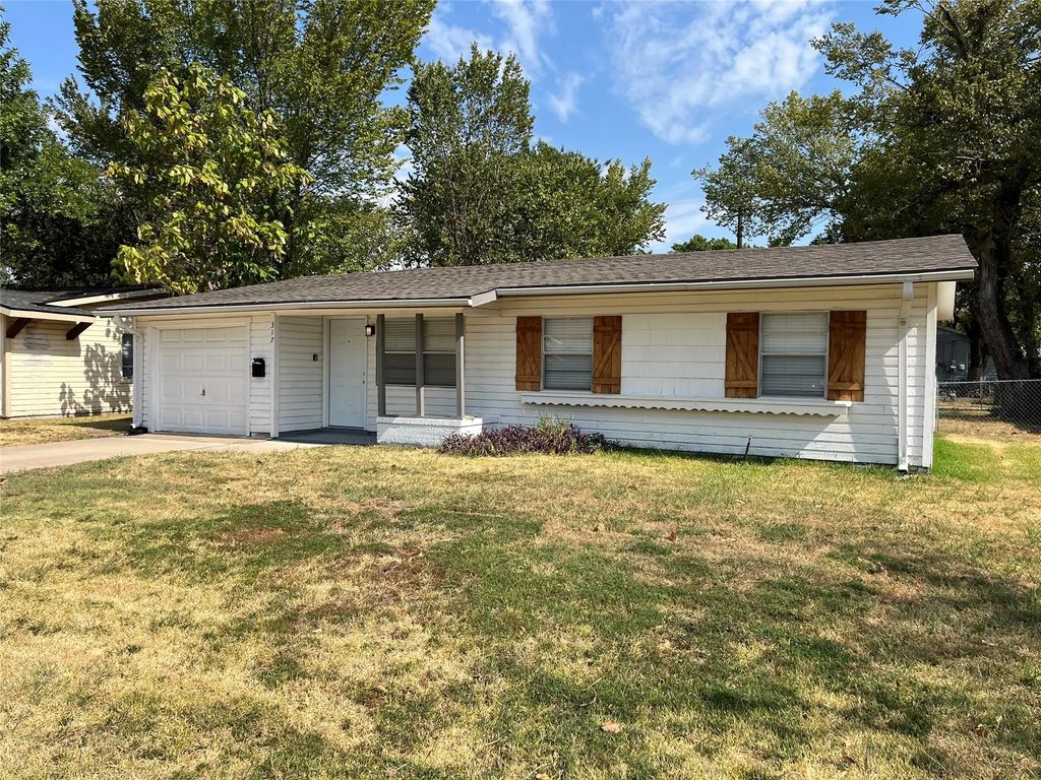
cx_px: 520
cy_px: 390
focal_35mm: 26
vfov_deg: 53.1
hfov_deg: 67.3
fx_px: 782
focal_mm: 5.1
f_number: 1.6
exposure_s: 1/3745
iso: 50
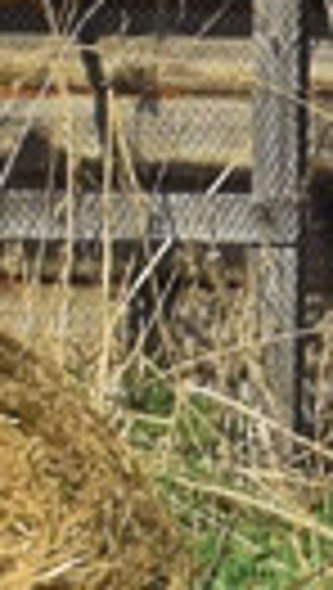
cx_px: 1935
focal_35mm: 791
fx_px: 12374
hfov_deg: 1.5
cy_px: -275
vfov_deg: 2.7
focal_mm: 55
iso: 200
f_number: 6.3
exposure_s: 1/640
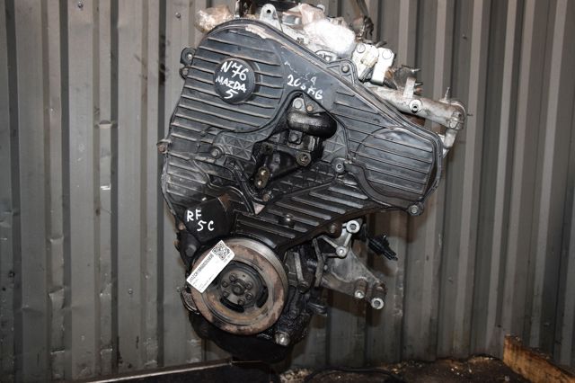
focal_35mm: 33
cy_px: 192
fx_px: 527
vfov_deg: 39.9
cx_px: 288
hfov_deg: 57.2
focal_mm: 22
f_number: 5.6
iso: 1600
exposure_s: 1/60
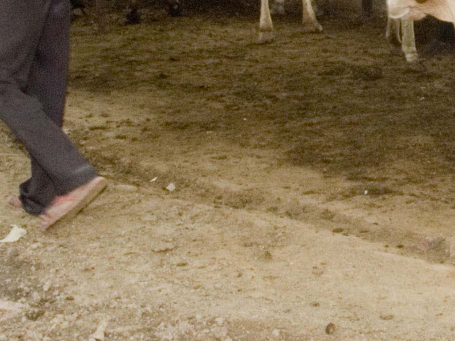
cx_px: 491
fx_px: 1643
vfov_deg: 11.7
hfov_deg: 15.4
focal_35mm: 125
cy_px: -4
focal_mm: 20
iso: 320
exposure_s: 1/50
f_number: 10
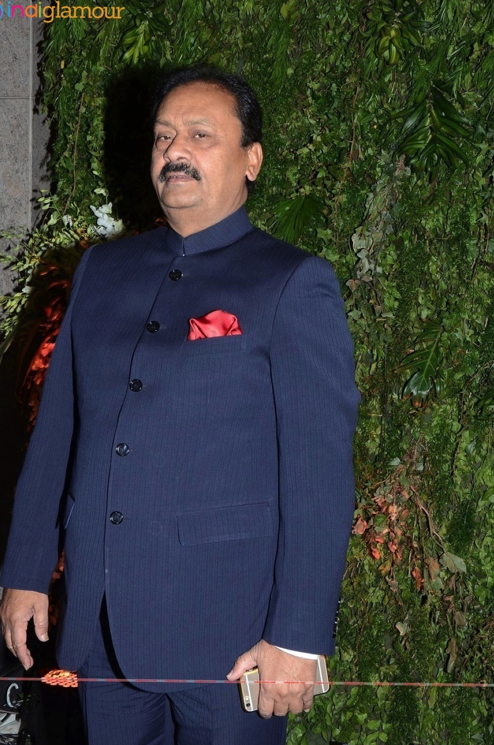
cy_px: 389
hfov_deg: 24.3
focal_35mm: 56
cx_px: 235
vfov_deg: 36.0
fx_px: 1147
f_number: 8
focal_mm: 35
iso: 500
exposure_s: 1/125
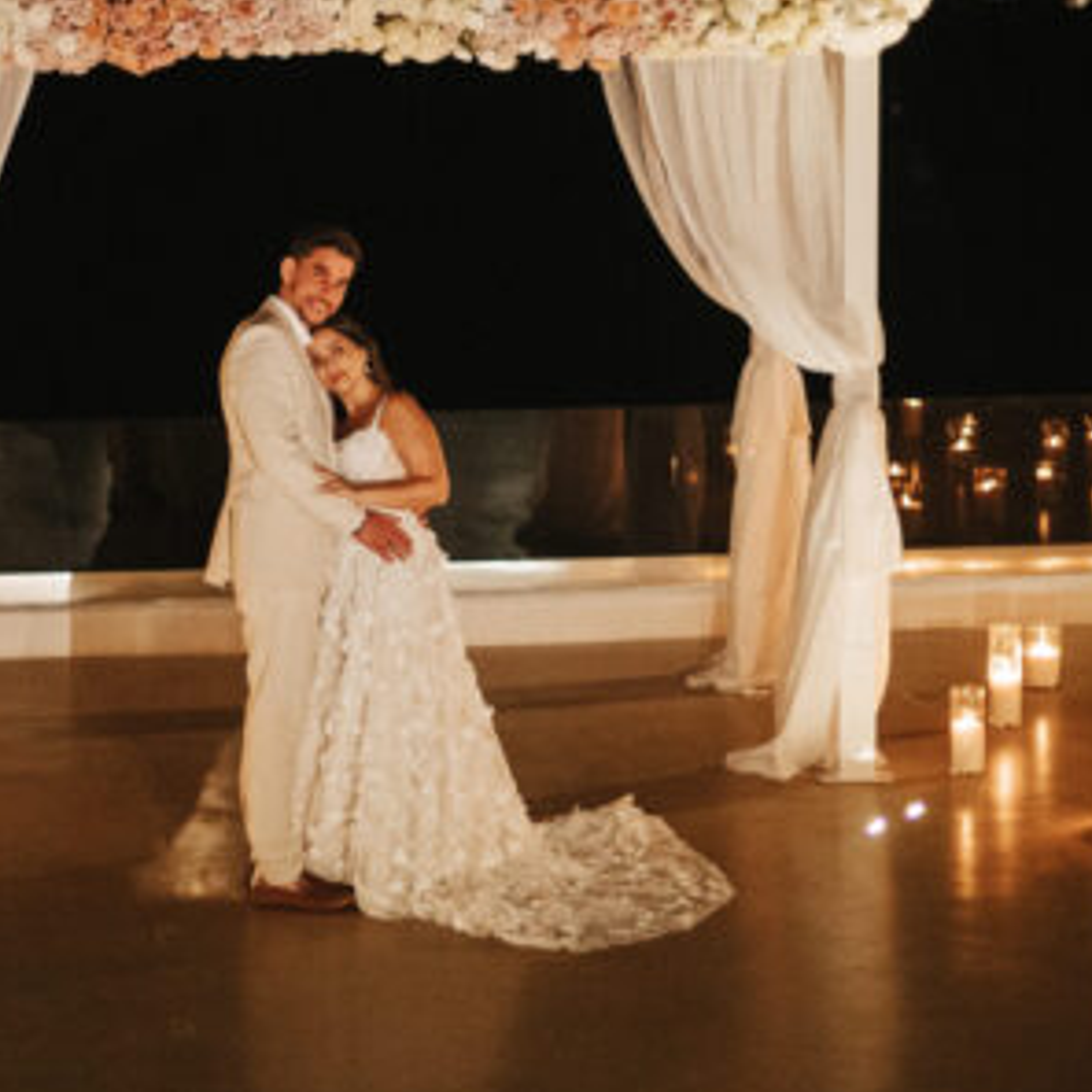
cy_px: 319
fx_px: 3926
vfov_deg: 15.8
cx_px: 284
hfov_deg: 15.8
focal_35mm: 110
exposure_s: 1/100
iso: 5000
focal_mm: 50
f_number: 1.4
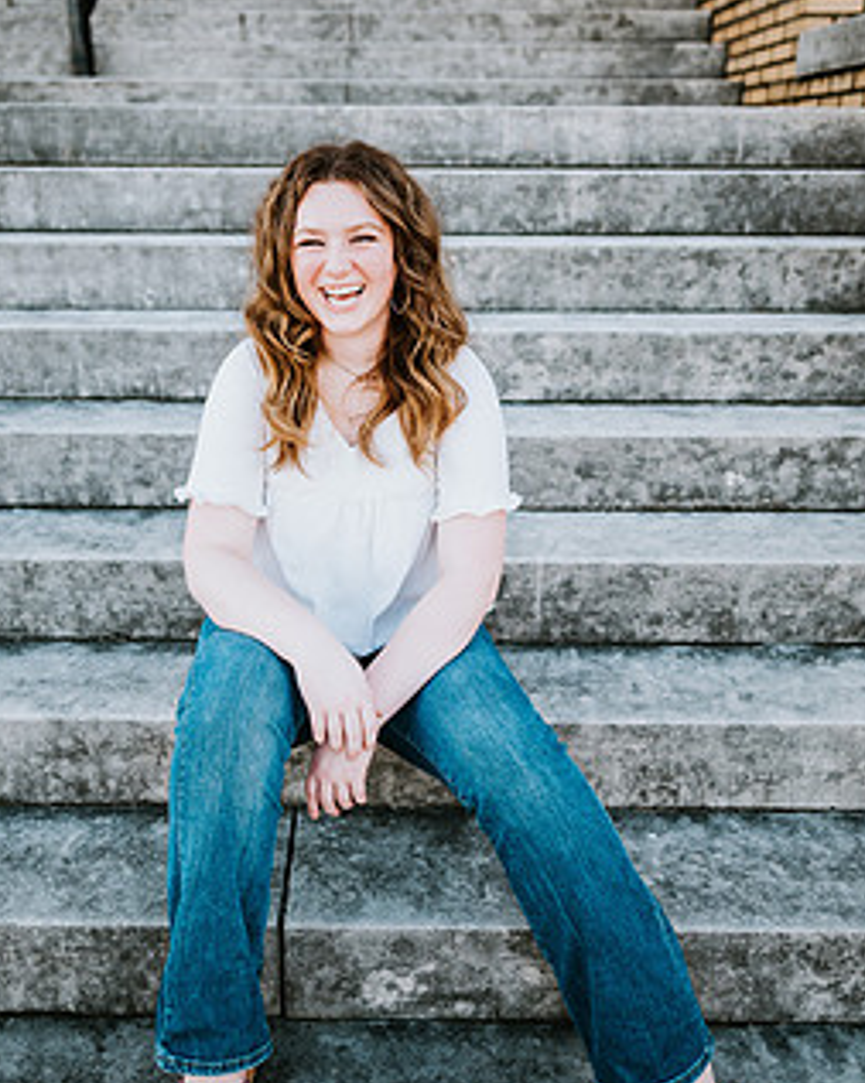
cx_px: 383
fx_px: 1026
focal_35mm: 32
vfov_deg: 55.7
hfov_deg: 45.7
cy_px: 509
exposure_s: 1/500
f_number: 2
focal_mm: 24
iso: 100
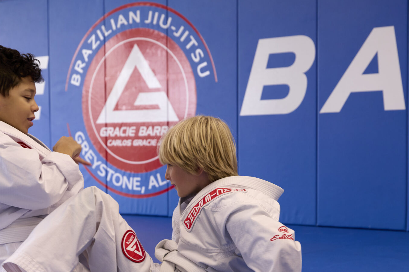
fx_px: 897
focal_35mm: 79
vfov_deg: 17.2
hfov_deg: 25.5
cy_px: 198
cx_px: 133
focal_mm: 42
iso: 800
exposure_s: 1/100
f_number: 4
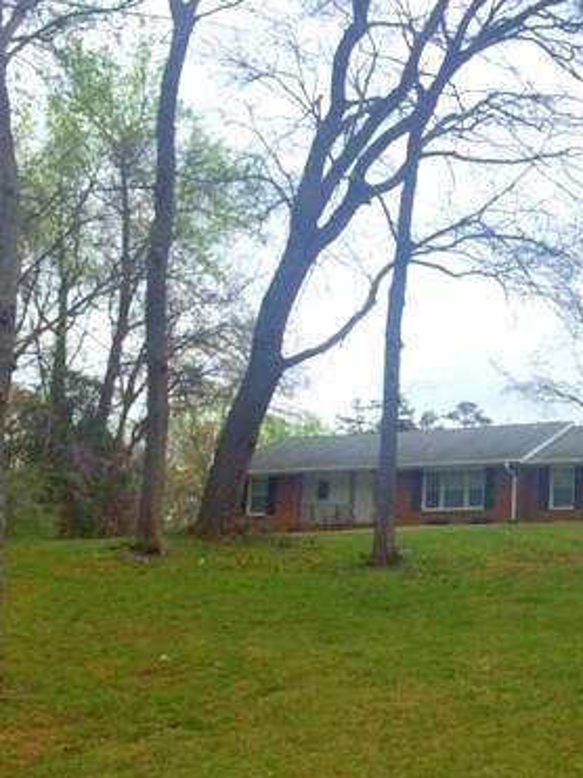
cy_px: 501
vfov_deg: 37.9
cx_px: 587
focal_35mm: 50
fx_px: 1123
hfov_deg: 27.4
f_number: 2.2
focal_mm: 4.15
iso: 32
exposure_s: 1/1647
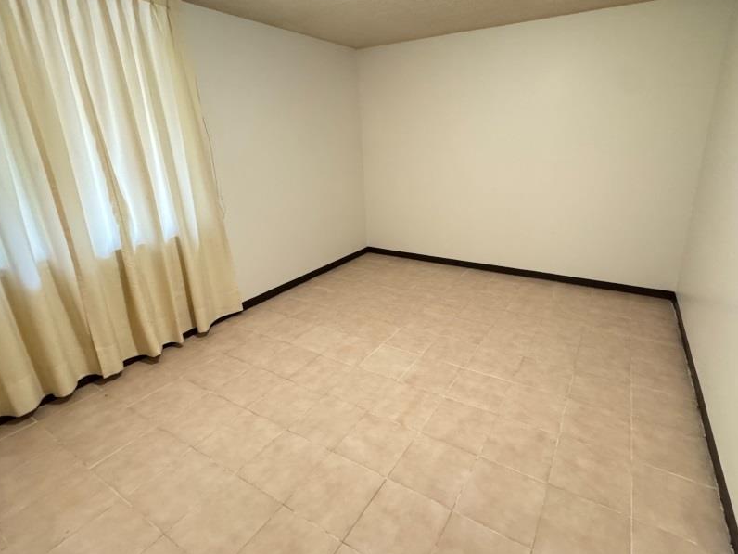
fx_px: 384
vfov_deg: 71.4
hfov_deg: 87.5
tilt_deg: -16.3
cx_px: 401
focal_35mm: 18
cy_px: 252
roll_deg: +2.3
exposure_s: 1/40
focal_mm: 2.22
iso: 1000
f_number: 2.2
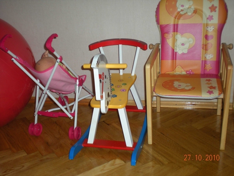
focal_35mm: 44
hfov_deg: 42.9
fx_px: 298
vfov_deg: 32.9
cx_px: 117
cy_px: 88
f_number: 3.5
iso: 78
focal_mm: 7.4
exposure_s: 1/60
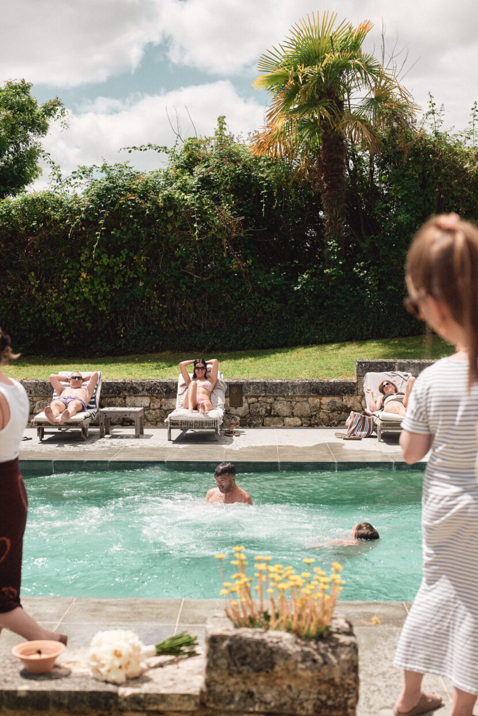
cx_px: 212
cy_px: 341
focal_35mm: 54
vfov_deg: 36.9
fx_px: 1075
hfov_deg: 25.1
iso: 400
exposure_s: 1/16000
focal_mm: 35
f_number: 2
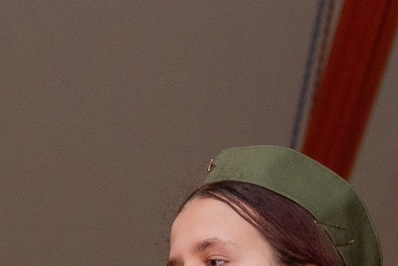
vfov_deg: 2.5
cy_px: 544
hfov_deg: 3.7
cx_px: 649
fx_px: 6062
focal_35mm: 548
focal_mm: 100
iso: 640
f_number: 7.1
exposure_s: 1/160
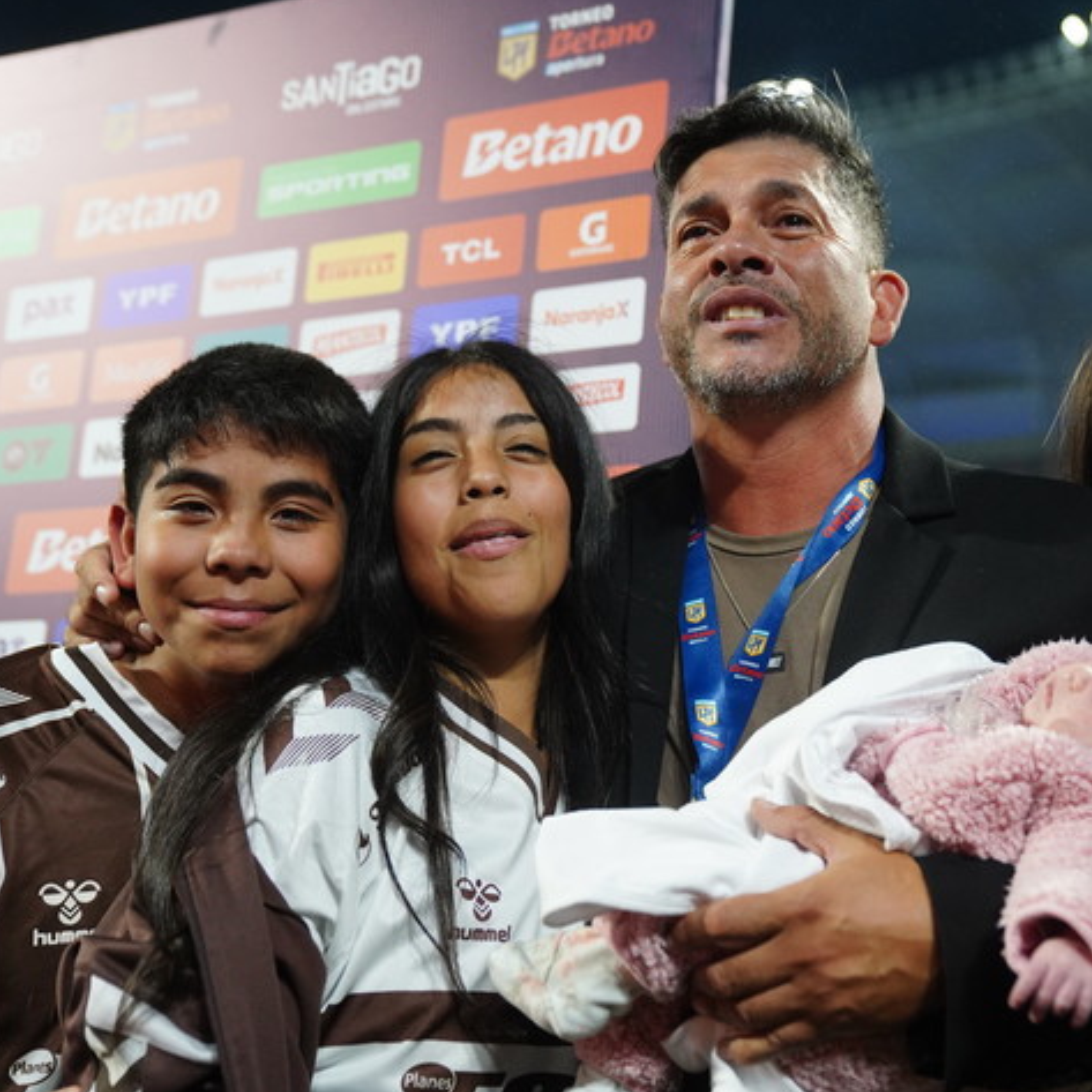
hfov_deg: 31.9
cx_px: 743
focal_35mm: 53
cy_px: 543
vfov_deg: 32.2
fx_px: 1892
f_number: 2.8
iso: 3200
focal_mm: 41
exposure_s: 1/1600
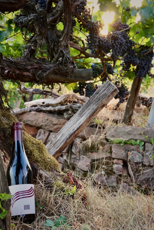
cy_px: 115
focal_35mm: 53
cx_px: 77
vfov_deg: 37.3
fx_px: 343
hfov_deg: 25.3
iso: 800
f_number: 8
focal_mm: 35.6
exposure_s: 1/30
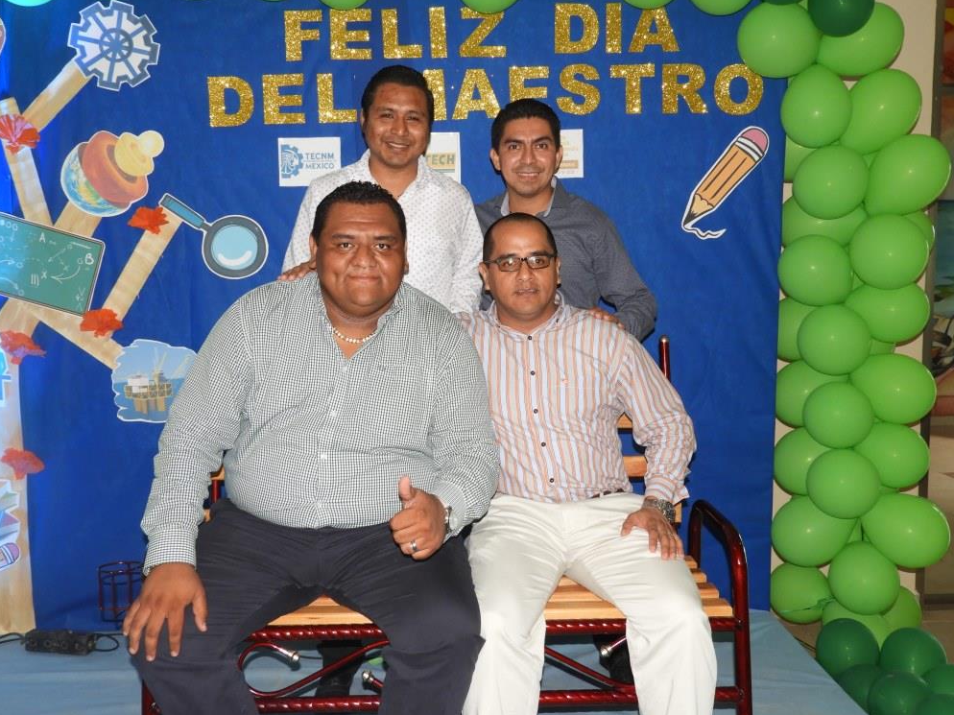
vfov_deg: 41.8
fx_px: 937
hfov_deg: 54.0
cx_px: 470
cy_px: 349
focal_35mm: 34
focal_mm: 5.9
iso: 200
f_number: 3.6
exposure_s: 1/30
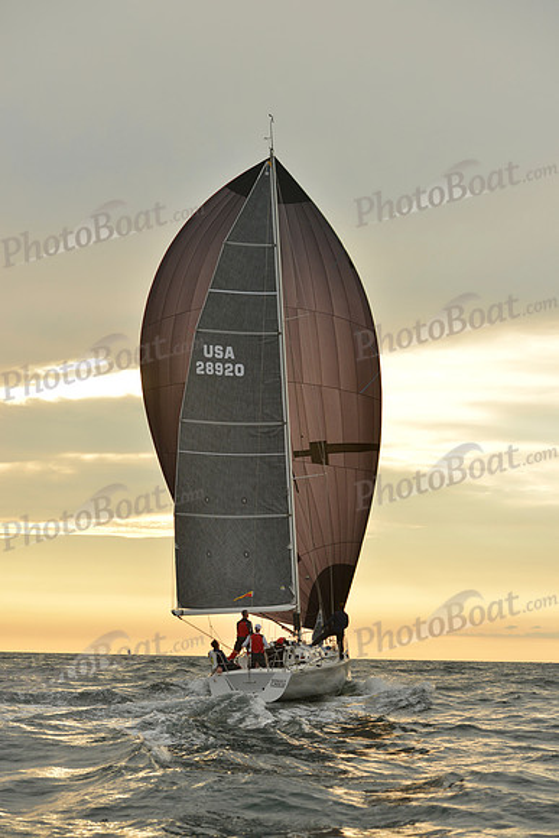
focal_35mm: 75
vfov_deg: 27.0
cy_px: 419
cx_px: 280
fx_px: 1746
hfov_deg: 18.2
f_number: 6.3
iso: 400
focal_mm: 75
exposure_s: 1/500
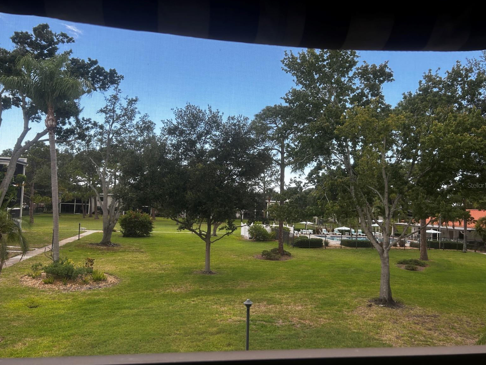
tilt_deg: +2.6
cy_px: 185
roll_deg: -1.9
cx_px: 245
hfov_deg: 65.3
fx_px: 379
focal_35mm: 27
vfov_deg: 51.4
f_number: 1.5
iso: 50
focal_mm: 5.7
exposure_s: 1/628
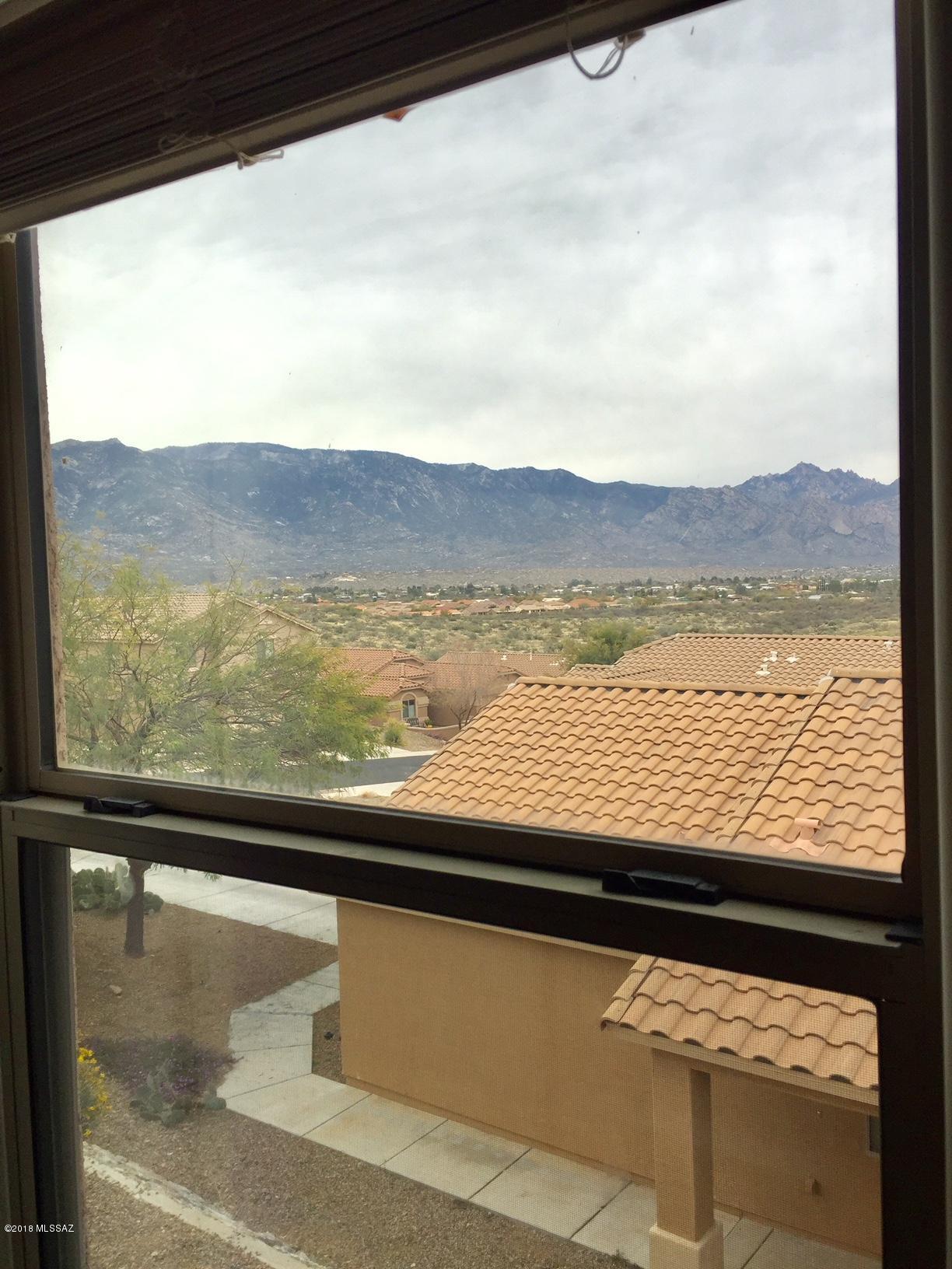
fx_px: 1063
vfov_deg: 61.7
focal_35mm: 29
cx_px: 476
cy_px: 634
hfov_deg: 48.2
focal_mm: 4.15
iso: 32
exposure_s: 1/1041
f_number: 2.2
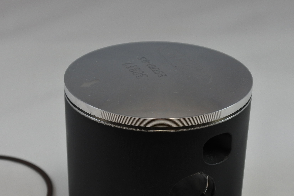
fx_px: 670
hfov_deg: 24.7
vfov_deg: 16.5
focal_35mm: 82
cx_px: 120
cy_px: 159
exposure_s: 1/125
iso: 200
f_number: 5
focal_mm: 16.8
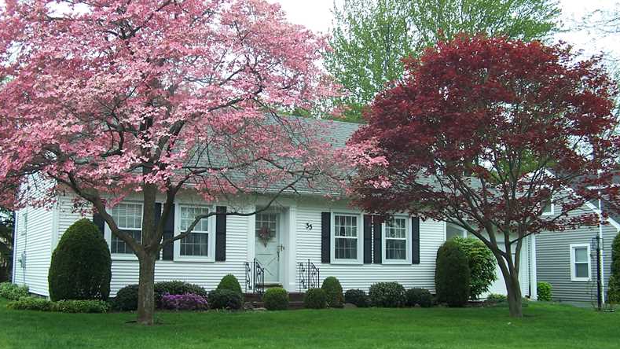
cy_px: 185
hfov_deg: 48.4
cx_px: 308
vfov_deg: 28.3
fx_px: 691
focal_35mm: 42
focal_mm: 6.3
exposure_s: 1/350
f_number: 2.8
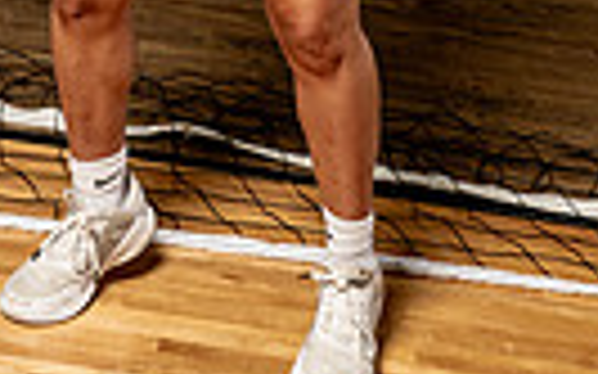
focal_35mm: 131
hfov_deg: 15.9
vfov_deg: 9.0
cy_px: -527
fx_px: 2134
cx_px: 220
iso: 640
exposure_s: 1/250
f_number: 8
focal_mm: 38
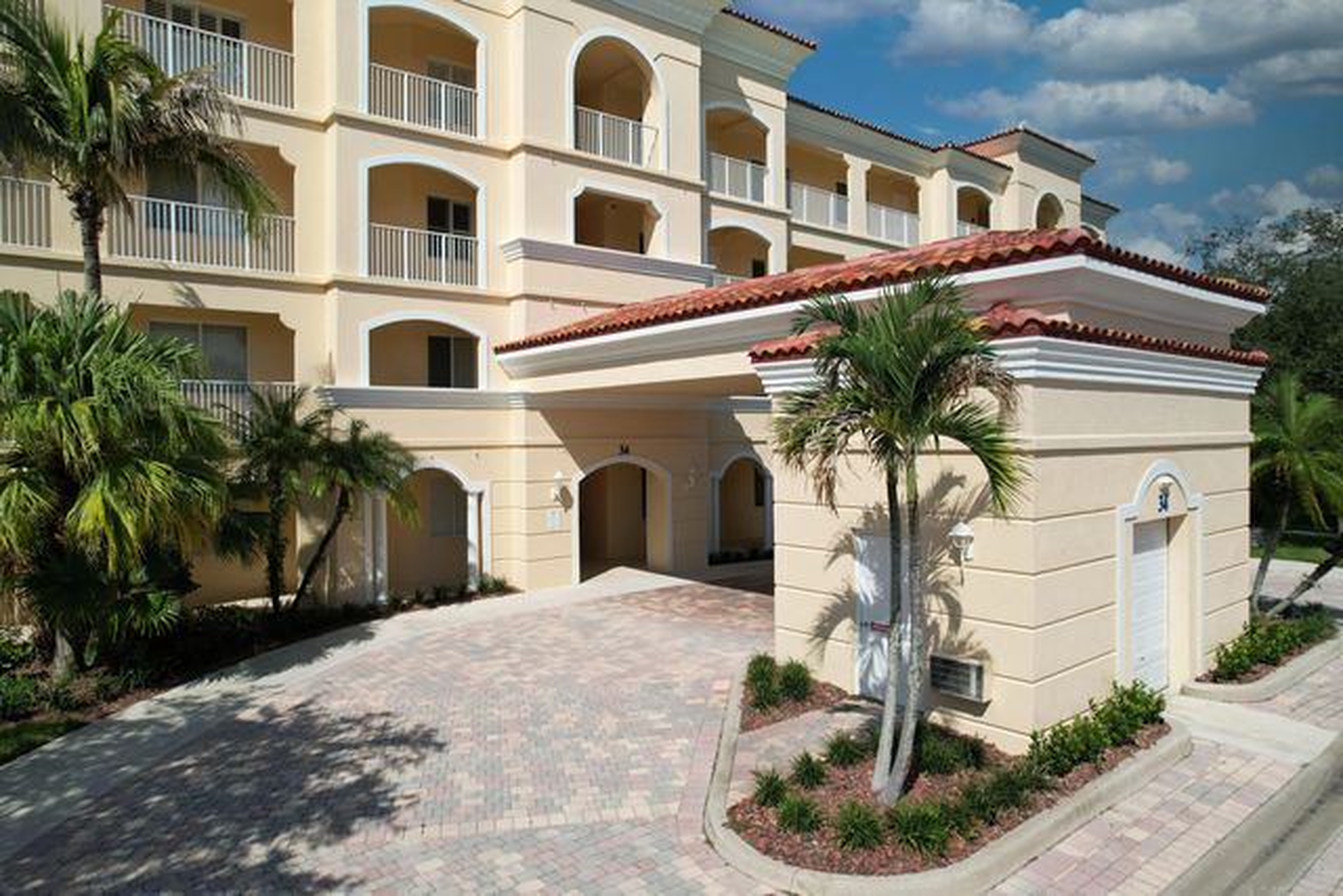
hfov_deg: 78.6
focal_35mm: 22
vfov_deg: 57.3
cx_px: 672
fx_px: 821
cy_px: 448
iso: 100
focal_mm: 8.4
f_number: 2.8
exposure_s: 1/180
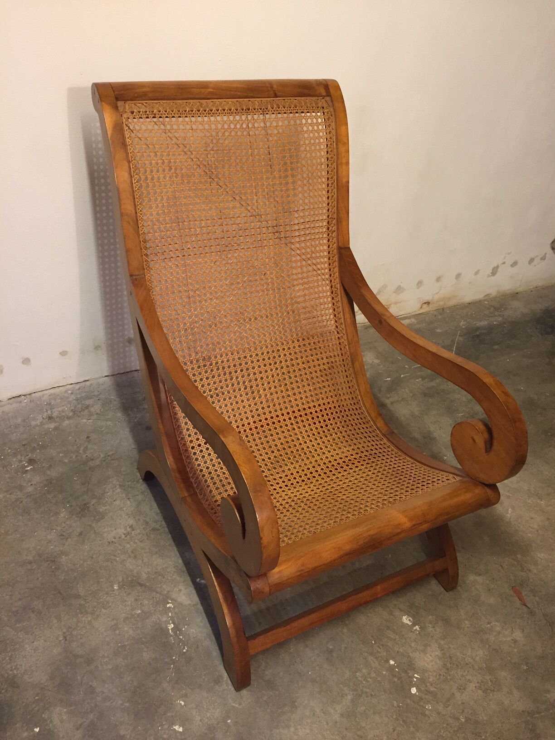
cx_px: 278
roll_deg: -6.8
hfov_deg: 48.2
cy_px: 370
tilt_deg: -37.1
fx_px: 620
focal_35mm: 29
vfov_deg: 61.7
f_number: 2.2
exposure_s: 1/33
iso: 200
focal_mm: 4.15
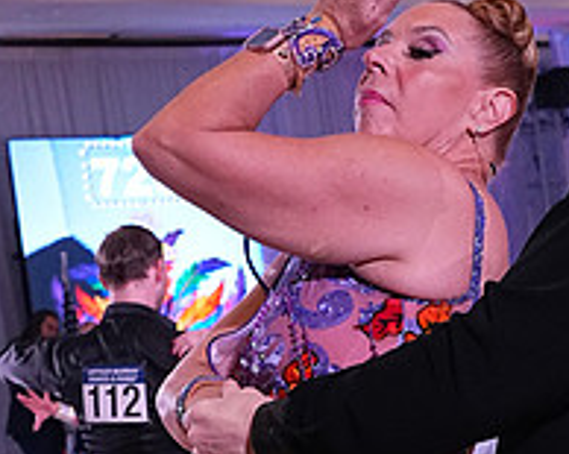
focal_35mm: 143
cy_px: 633
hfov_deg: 13.4
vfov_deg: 10.5
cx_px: 509
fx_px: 2407
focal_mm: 34
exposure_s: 1/400
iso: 3200
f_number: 5.6
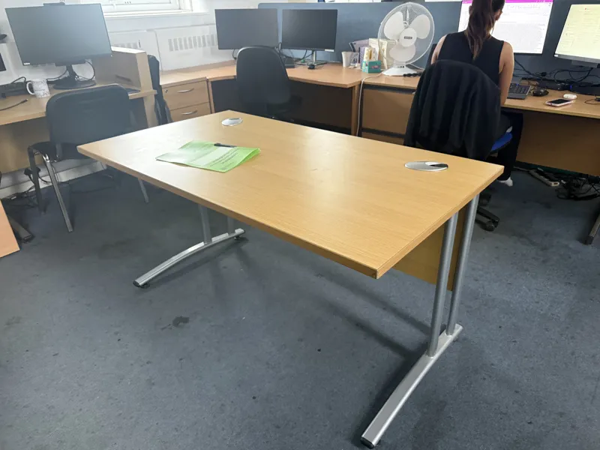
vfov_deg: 56.8
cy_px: 225
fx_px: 416
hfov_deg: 71.6
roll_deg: +0.9
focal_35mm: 24
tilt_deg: -28.3
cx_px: 300
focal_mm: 6.76
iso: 800
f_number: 1.78
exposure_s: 1/55
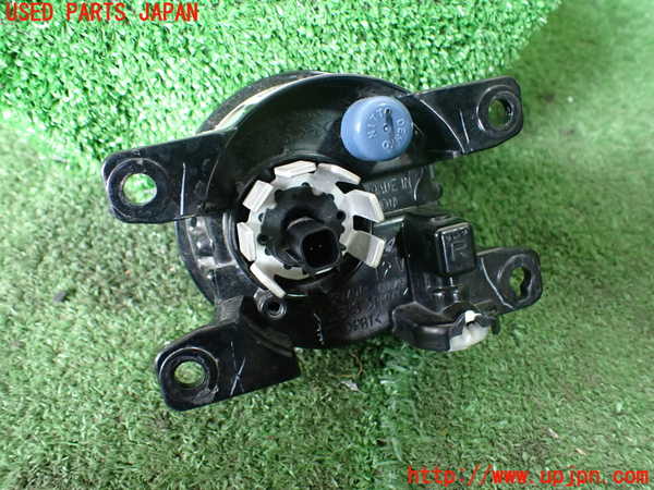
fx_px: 567
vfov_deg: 46.8
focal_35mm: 30
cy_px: 245
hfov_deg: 60.0
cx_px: 327
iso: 800
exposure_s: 1/60
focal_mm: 5.4
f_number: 2.3
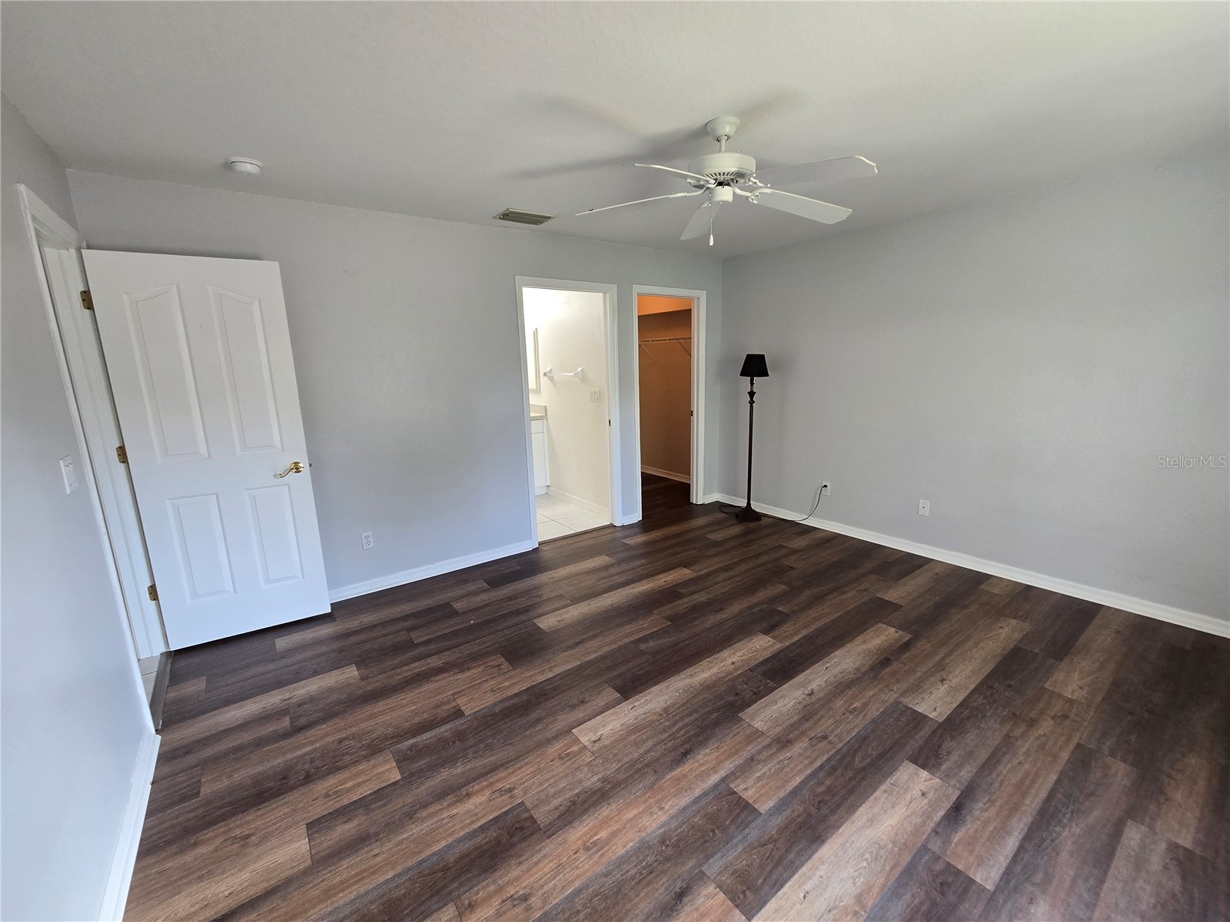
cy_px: 461
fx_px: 462
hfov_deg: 106.2
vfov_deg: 89.9
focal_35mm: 13
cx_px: 615
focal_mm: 2.2
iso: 160
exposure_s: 1/60
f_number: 2.2
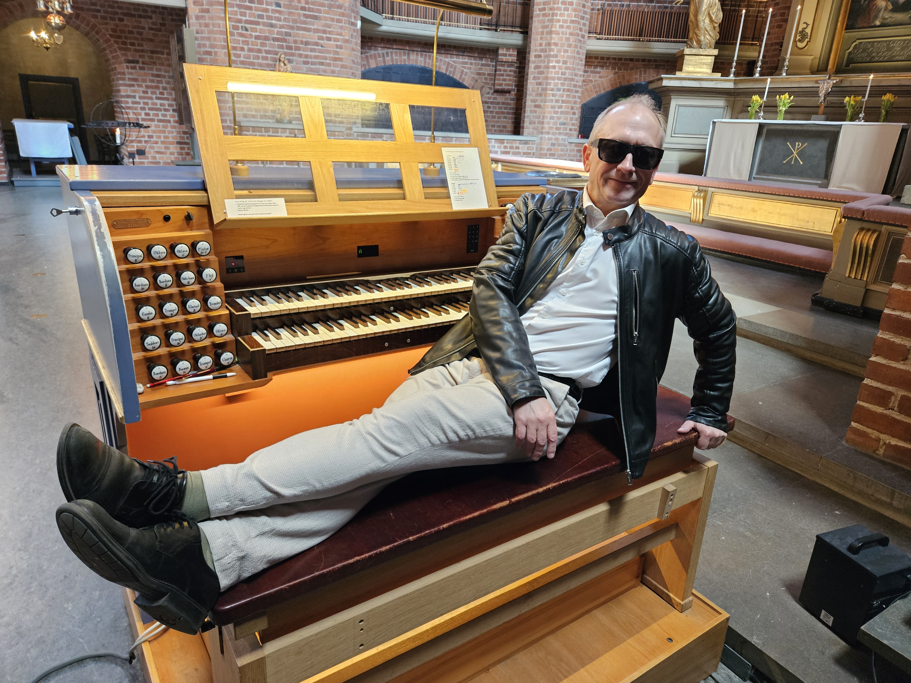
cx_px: 456
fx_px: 605
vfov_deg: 58.9
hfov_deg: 73.9
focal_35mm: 23
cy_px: 342
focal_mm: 5.4
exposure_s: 1/100
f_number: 1.8
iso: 640
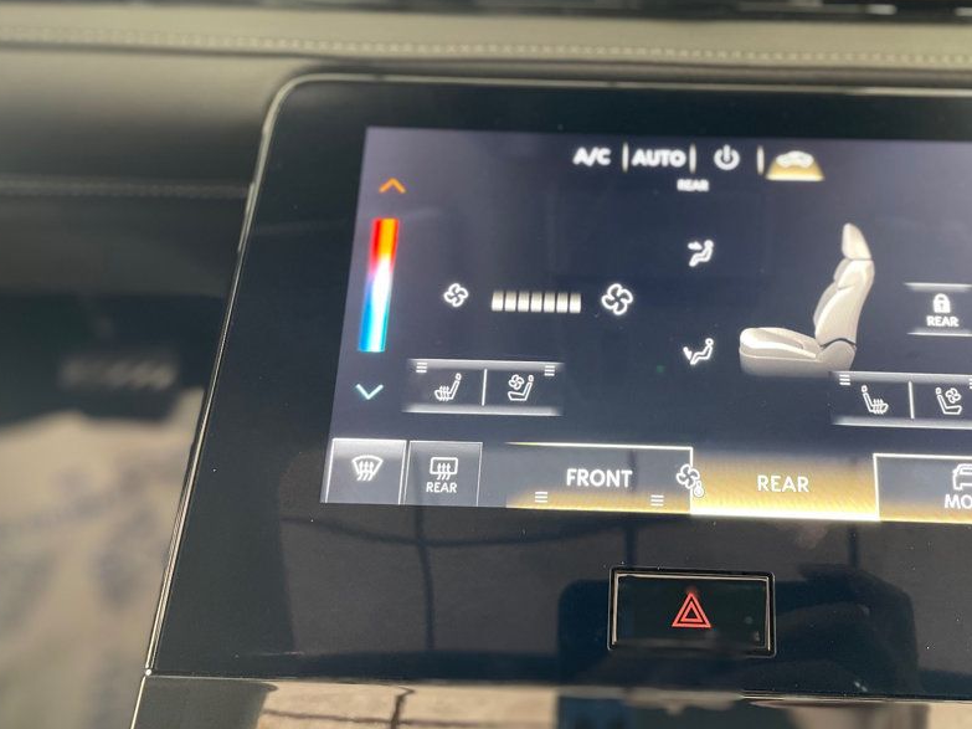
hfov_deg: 53.3
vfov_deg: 41.5
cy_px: 273
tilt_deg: -37.4
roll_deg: -1.1
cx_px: 617
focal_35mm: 34
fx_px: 955
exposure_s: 1/58
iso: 250
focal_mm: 4.2
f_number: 1.6
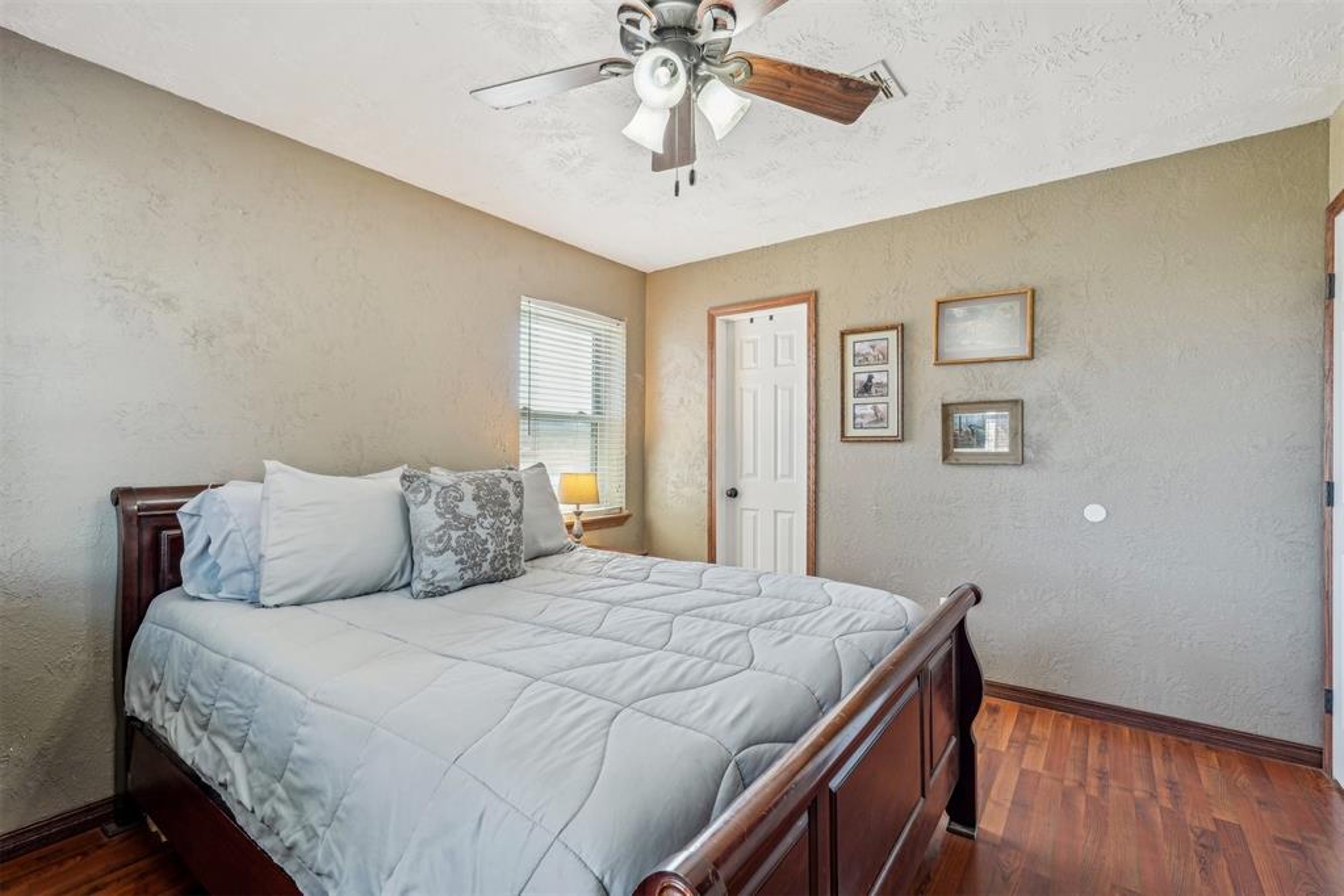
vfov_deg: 73.7
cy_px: 448
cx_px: 672
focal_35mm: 16
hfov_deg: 96.7
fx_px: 597
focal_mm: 16
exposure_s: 1/2.5
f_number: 8
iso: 400
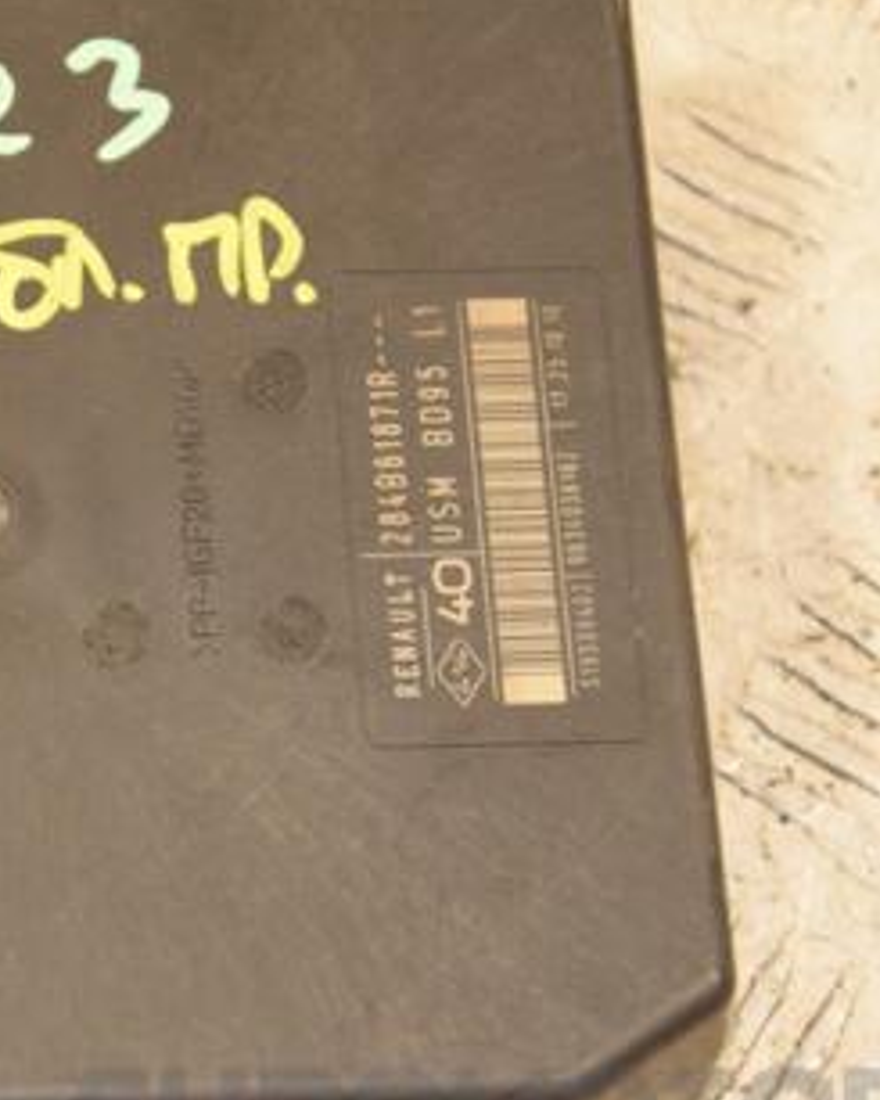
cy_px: 643
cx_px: 11
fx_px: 5564
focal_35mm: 171
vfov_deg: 11.3
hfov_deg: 9.0
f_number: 5.3
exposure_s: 1/125
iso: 800
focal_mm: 62
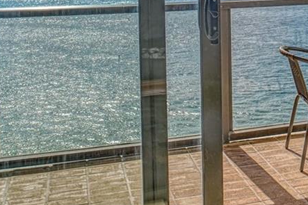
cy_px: -40
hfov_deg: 29.6
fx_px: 556
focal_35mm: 65
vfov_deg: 19.7
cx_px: 282
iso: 400
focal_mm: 18
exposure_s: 1/200
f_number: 5.6
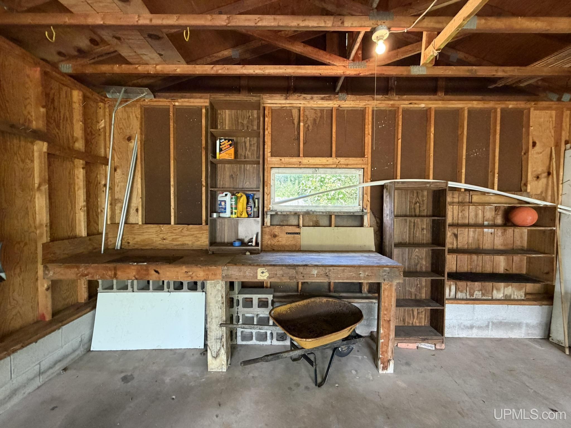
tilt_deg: -1.3
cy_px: 214
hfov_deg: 102.1
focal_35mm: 14
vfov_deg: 85.7
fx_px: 231
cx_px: 286
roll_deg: +0.4
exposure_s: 1/60
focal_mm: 2.22
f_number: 2.2
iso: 400
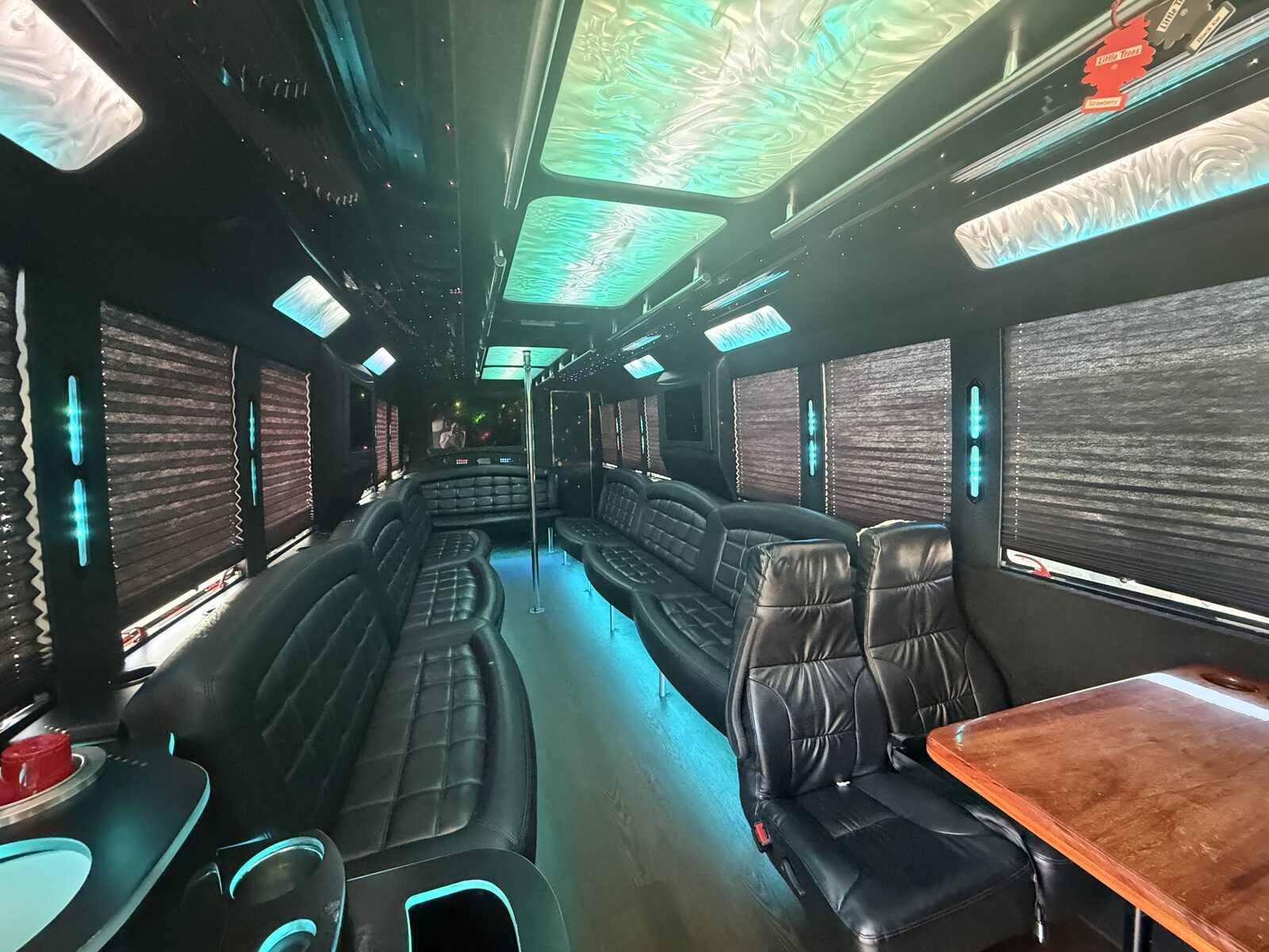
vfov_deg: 85.7
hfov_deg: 102.1
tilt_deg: -3.8
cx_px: 634
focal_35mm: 14
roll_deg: +1.3
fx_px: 513
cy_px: 476
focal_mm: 2.22
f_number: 2.2
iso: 1600
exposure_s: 1/44
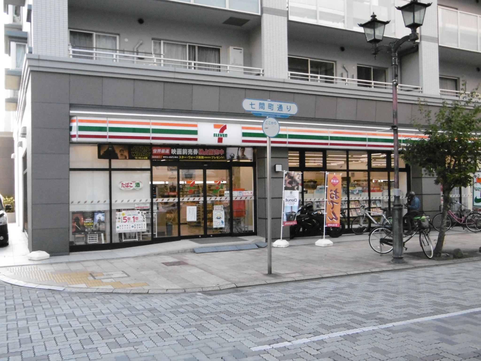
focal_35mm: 38
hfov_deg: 49.0
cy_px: 180
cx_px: 240
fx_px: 528
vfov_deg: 37.7
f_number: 3.7
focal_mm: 6.8
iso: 800
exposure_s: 1/400
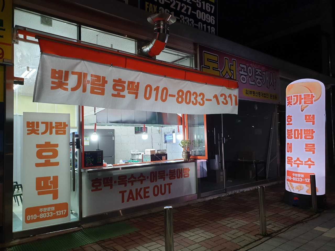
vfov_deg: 53.1
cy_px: 126
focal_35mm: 26
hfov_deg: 67.3
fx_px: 252
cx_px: 168
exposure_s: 1/60.2
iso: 250
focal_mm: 4.3
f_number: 2.4
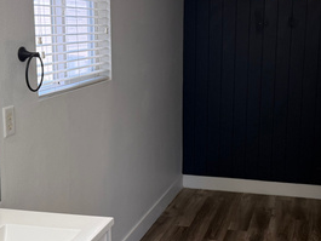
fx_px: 538
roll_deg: -0.1
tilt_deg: -9.8
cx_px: 189
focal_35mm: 58
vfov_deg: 25.2
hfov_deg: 33.1
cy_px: 117
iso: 125
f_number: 1.78
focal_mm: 6.76
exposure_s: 1/240
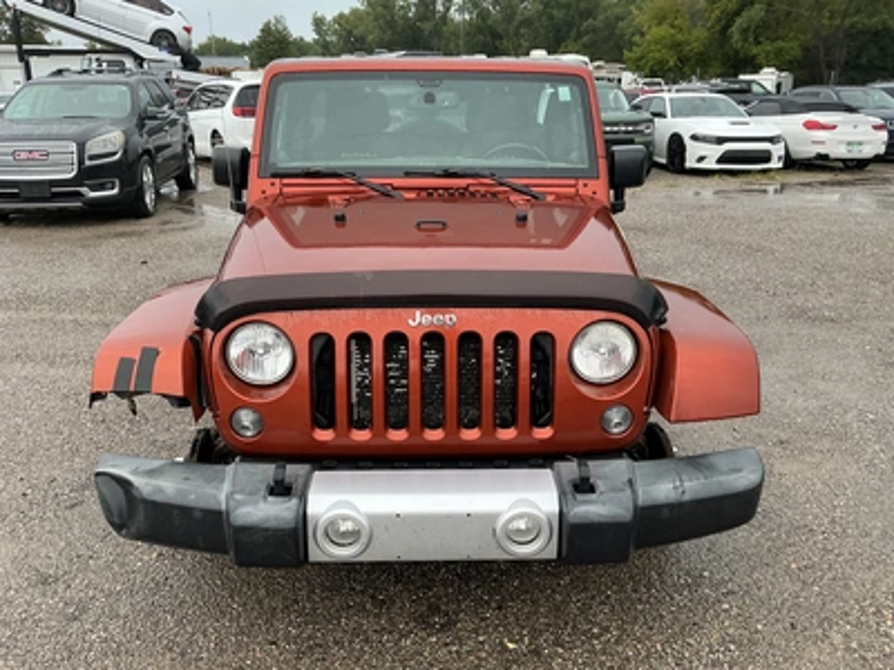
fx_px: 723
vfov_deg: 49.7
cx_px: 447
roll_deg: +0.5
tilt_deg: -19.4
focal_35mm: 28
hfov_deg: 63.4
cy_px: 335
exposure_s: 1/122
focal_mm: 3
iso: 40
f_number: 1.8
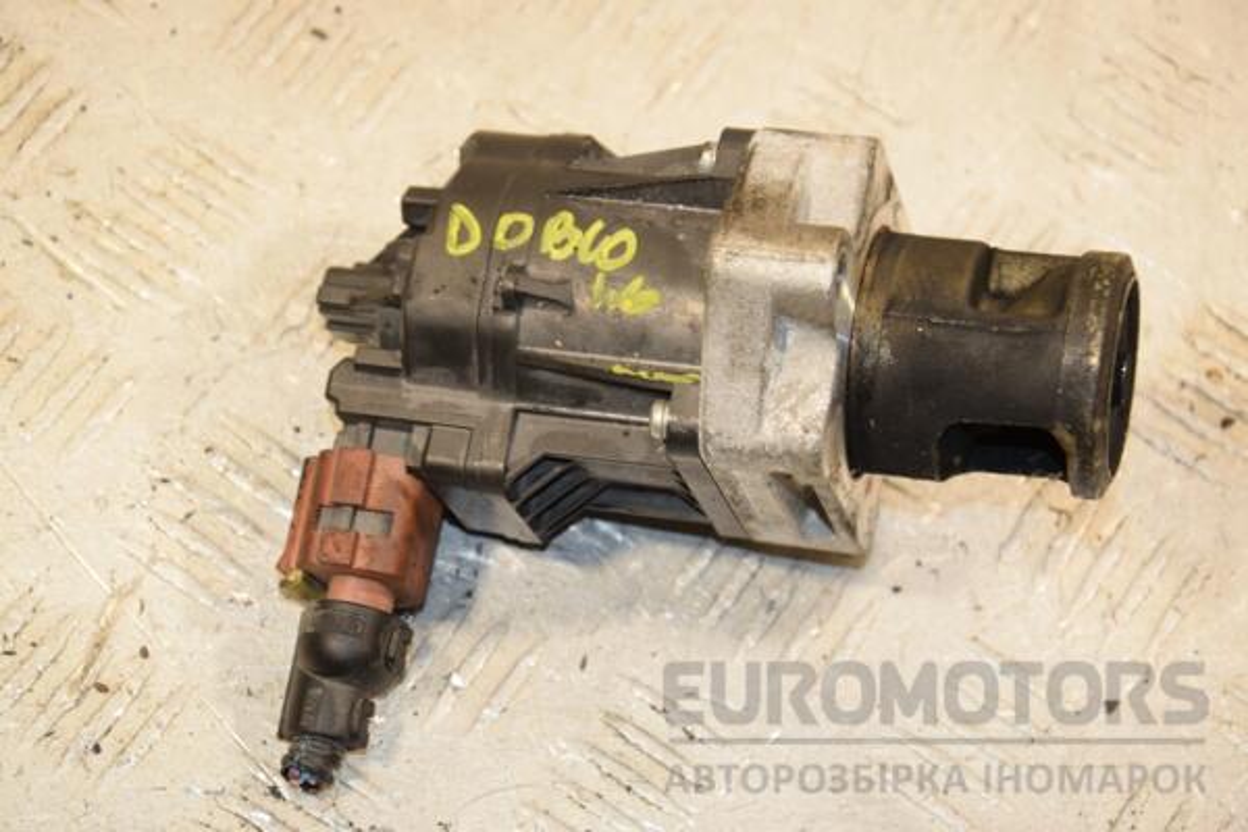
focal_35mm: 112
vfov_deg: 12.2
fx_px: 3900
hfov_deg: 18.2
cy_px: 416
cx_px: 624
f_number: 7.1
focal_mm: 75
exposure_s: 1/200
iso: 800
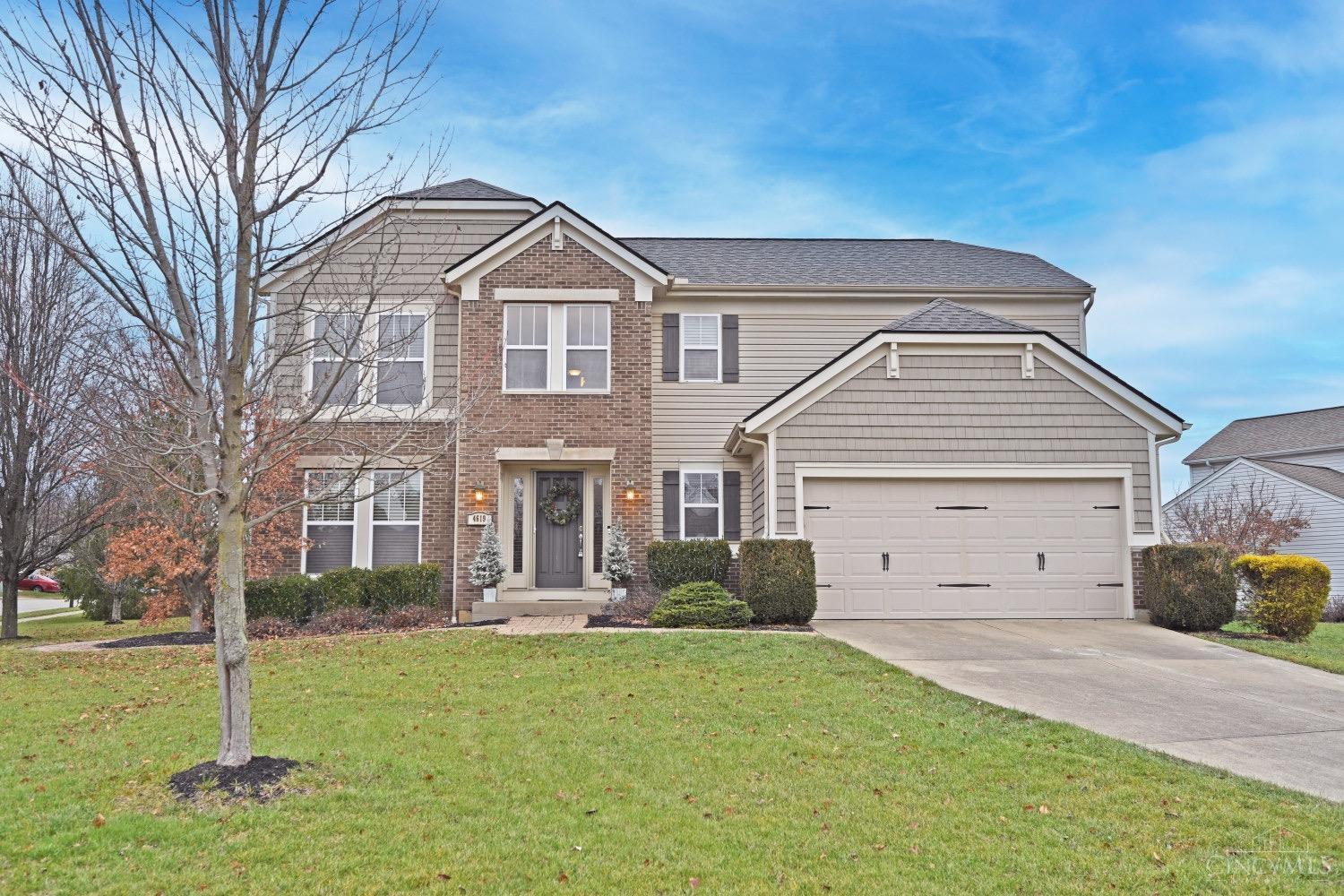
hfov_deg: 61.9
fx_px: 1120
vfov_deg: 43.6
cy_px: 448
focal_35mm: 30
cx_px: 672
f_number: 5.6
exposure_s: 1/250
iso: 200
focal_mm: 30
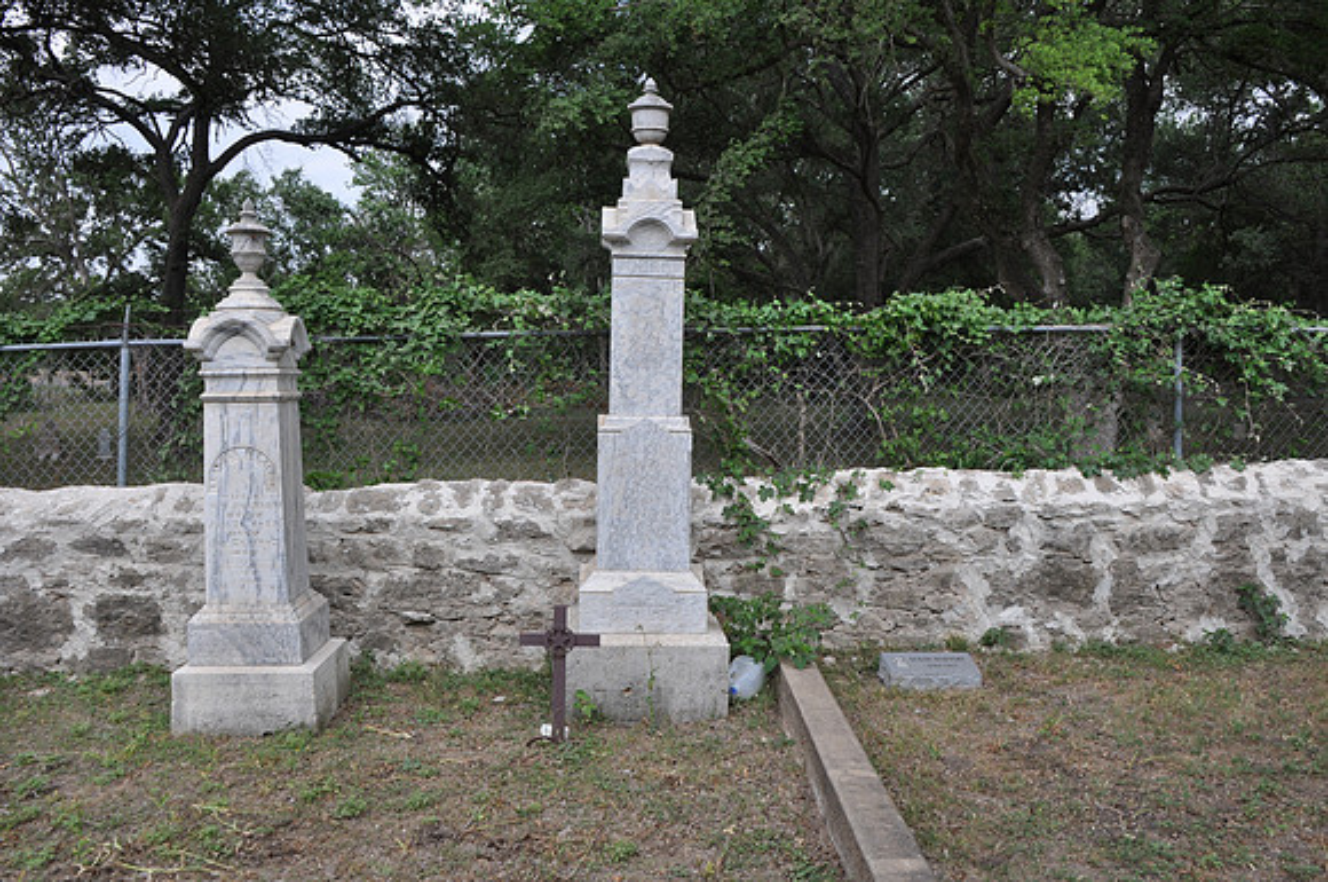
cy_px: 441
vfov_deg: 43.5
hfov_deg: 62.0
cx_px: 664
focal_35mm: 30
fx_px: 1105
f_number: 8
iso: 200
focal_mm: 20
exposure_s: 1/250
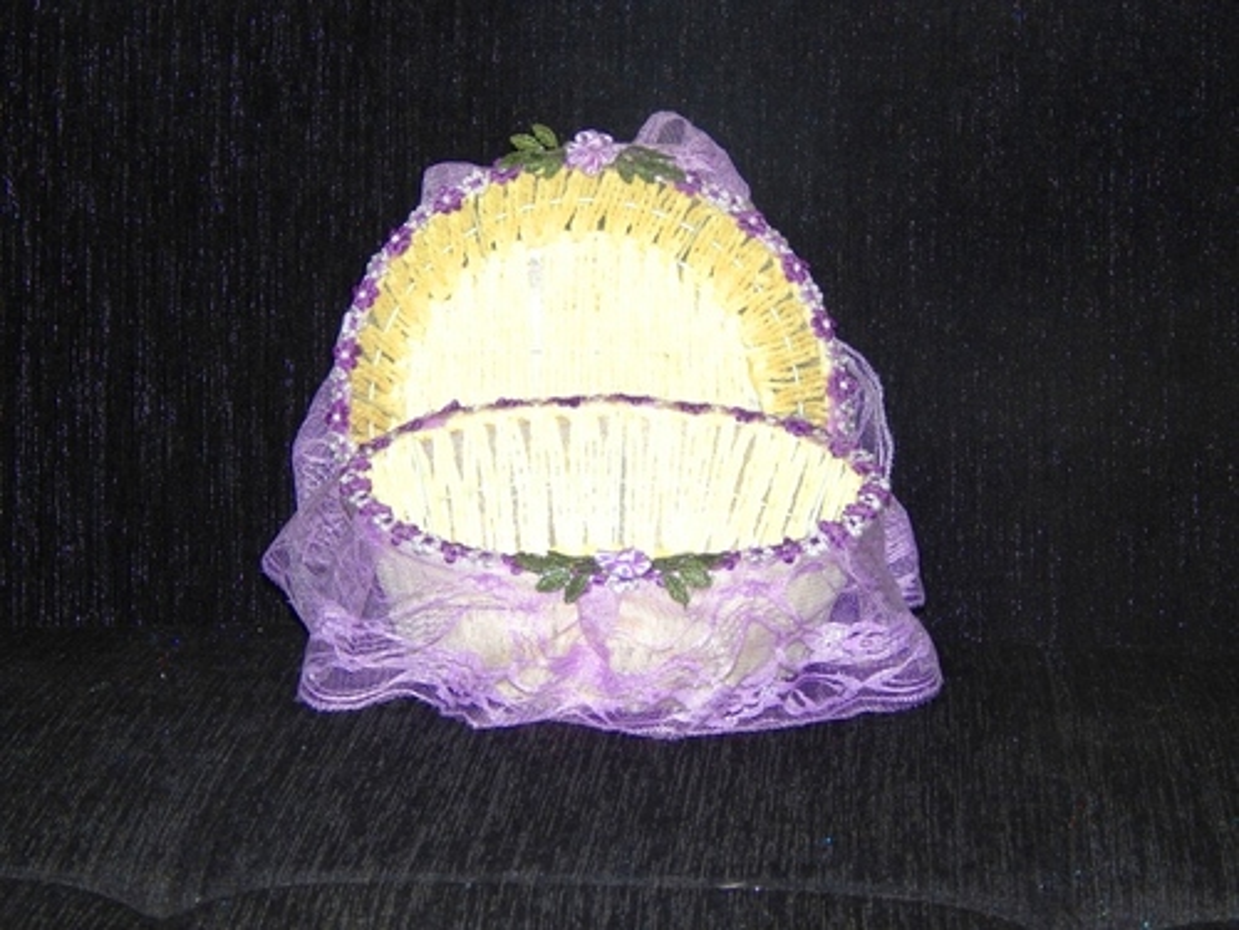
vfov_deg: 14.1
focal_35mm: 105
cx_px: 620
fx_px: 3758
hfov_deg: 18.7
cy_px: 465
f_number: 4.5
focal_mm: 18.7
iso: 200
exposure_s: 1/30
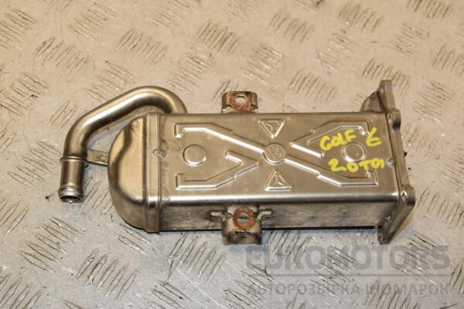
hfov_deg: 31.9
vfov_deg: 21.6
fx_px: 812
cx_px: 232
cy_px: 154
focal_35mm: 63
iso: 800
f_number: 9
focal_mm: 42
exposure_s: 1/200
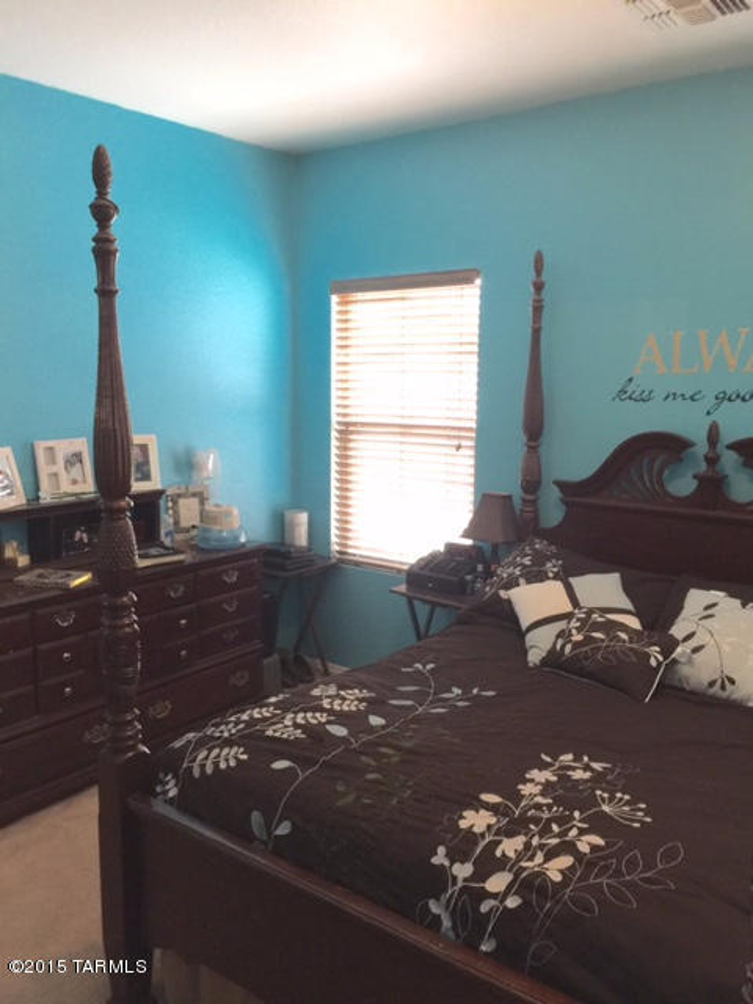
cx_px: 376
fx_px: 841
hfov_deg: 48.2
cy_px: 502
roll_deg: -1.0
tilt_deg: -8.7
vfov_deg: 61.7
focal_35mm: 29
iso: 80
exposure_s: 1/15
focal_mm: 4.15
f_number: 2.2
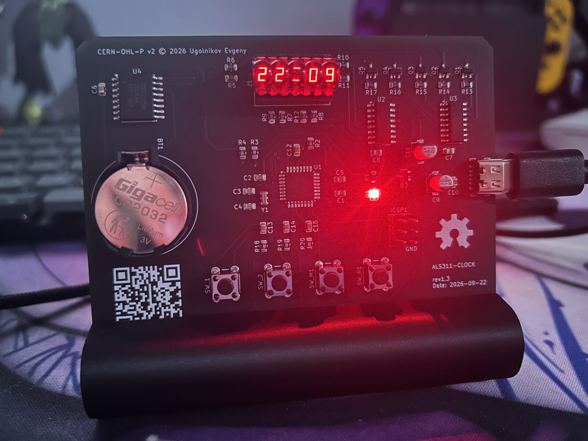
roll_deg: +0.0
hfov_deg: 67.3
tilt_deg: -21.7
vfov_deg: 53.1
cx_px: 294
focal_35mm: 26
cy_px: 220
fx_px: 442
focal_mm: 5.7
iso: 1000
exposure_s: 1/10
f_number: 1.5
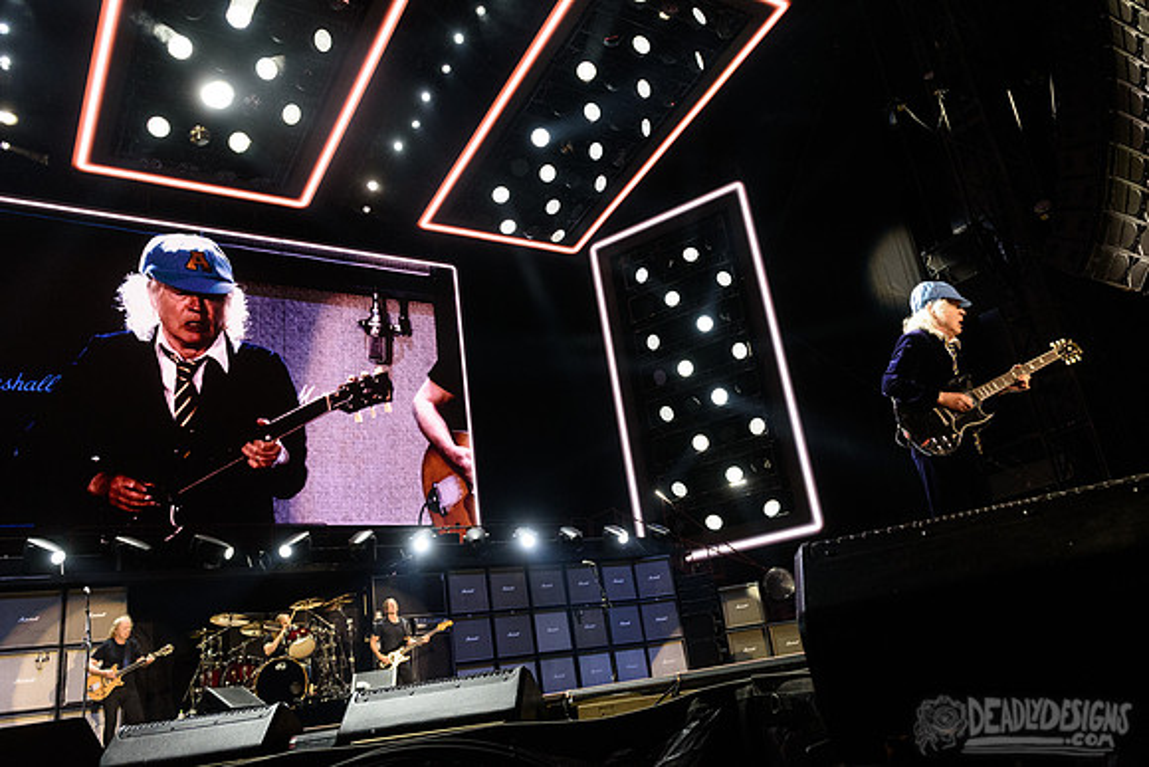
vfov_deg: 44.2
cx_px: 584
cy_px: 347
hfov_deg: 62.7
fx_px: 944
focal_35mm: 30
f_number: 4
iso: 2500
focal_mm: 27
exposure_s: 1/500
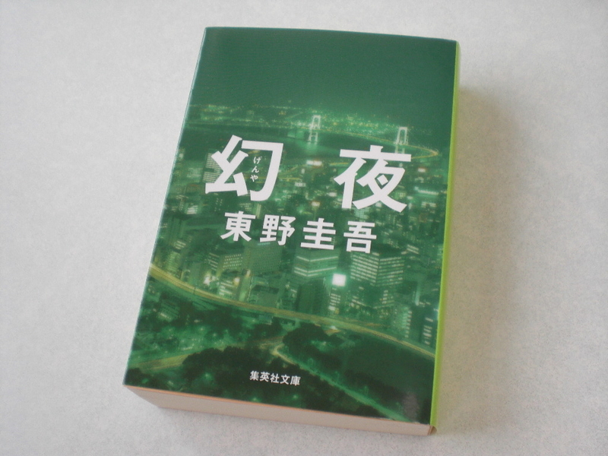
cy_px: 228
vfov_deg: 37.7
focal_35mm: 38
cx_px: 304
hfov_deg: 49.0
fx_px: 667
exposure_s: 1/60
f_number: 3.1
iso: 100
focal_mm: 6.3
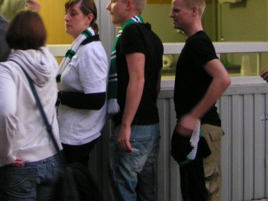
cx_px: 66
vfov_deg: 18.7
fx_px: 596
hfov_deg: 25.0
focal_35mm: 77
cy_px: 7
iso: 200
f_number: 2.8
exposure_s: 1/20
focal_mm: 5.8
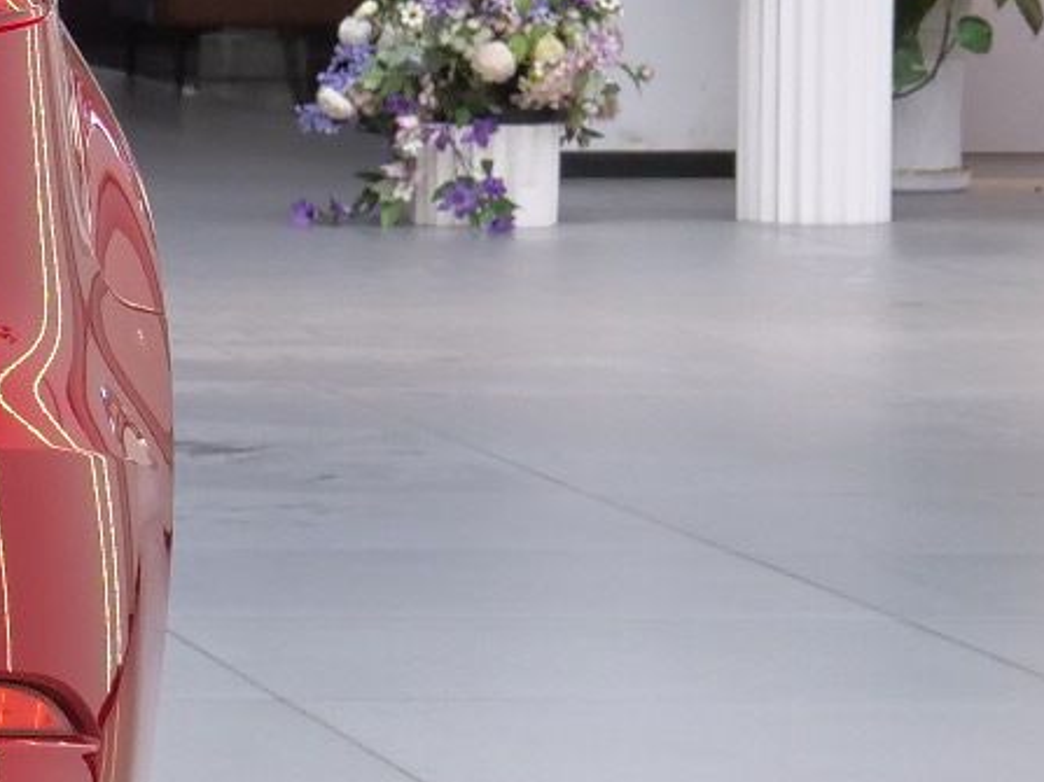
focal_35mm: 270
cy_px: -77
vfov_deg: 5.5
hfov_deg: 7.0
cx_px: -1376
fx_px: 8141
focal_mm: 23
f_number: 5.6
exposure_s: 1/40
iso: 400
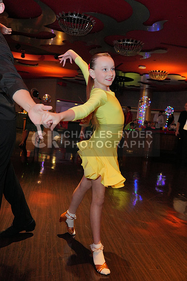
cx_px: 94
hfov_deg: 42.3
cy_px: 140
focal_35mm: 31
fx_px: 241
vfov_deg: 60.3
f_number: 4
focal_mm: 31
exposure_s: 1/200
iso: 4000
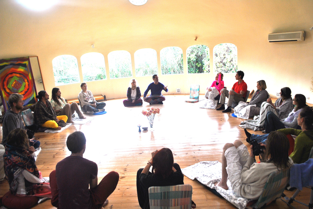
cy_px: 104
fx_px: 235
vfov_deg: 48.0
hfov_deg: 67.3
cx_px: 156
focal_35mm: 27
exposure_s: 1/100
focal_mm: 18
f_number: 5
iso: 200
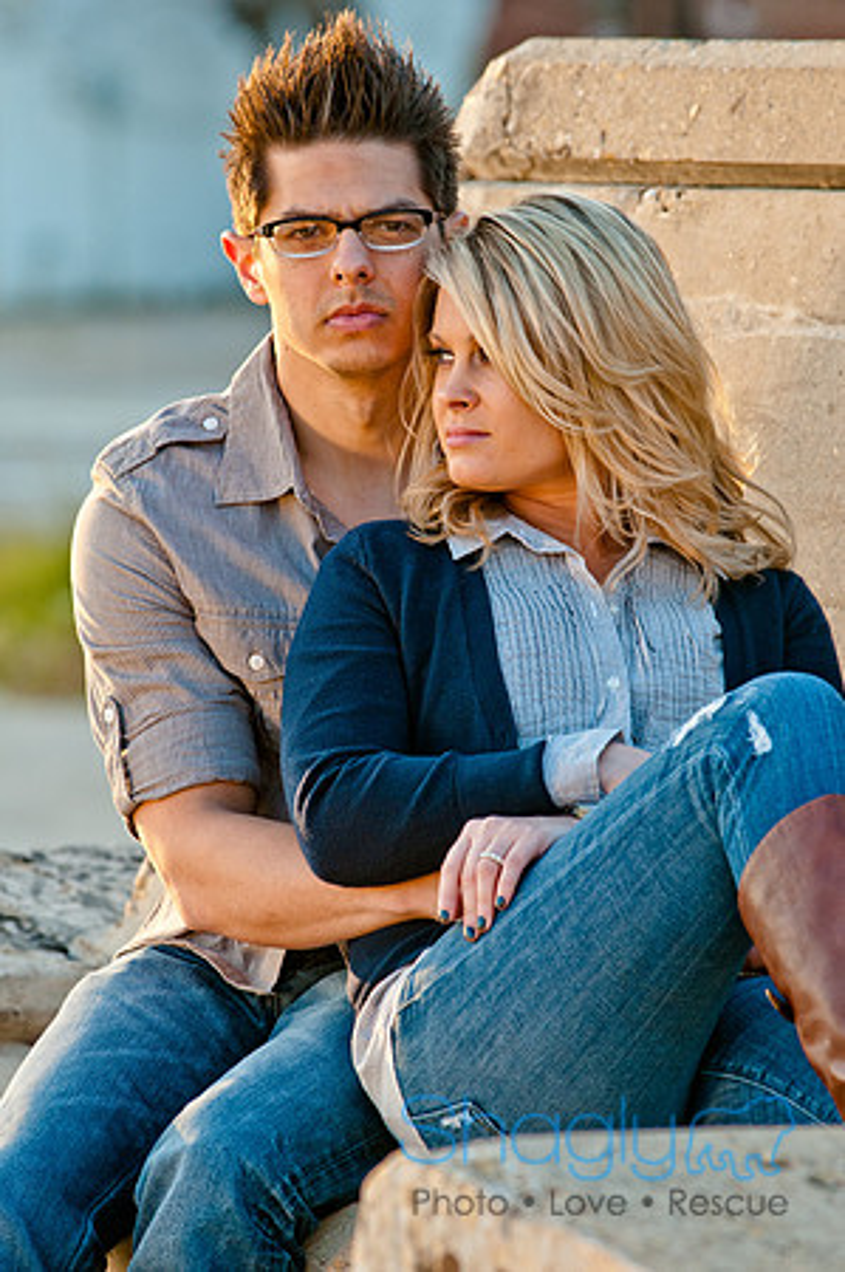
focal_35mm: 300
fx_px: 10586
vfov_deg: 6.9
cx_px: 422
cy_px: 636
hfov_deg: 4.6
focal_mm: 200
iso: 400
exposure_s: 1/250
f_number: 5.6
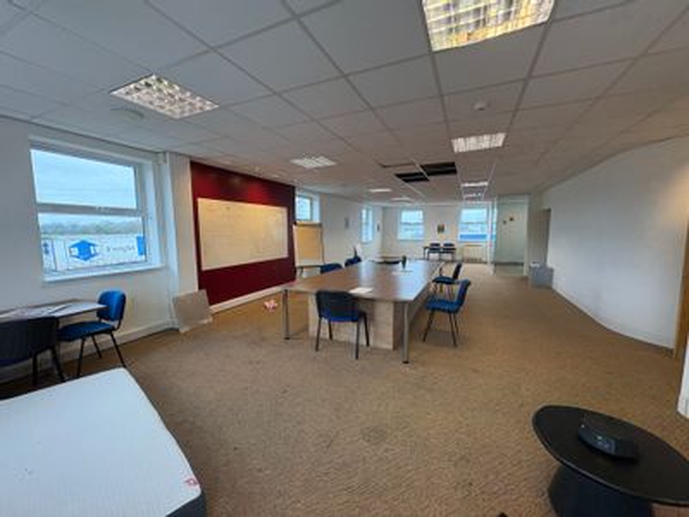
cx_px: 344
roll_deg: +0.0
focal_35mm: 14
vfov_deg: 85.7
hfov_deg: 102.1
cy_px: 258
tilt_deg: -6.1
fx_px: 279
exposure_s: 1/100
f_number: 2.2
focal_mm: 2.22
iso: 250
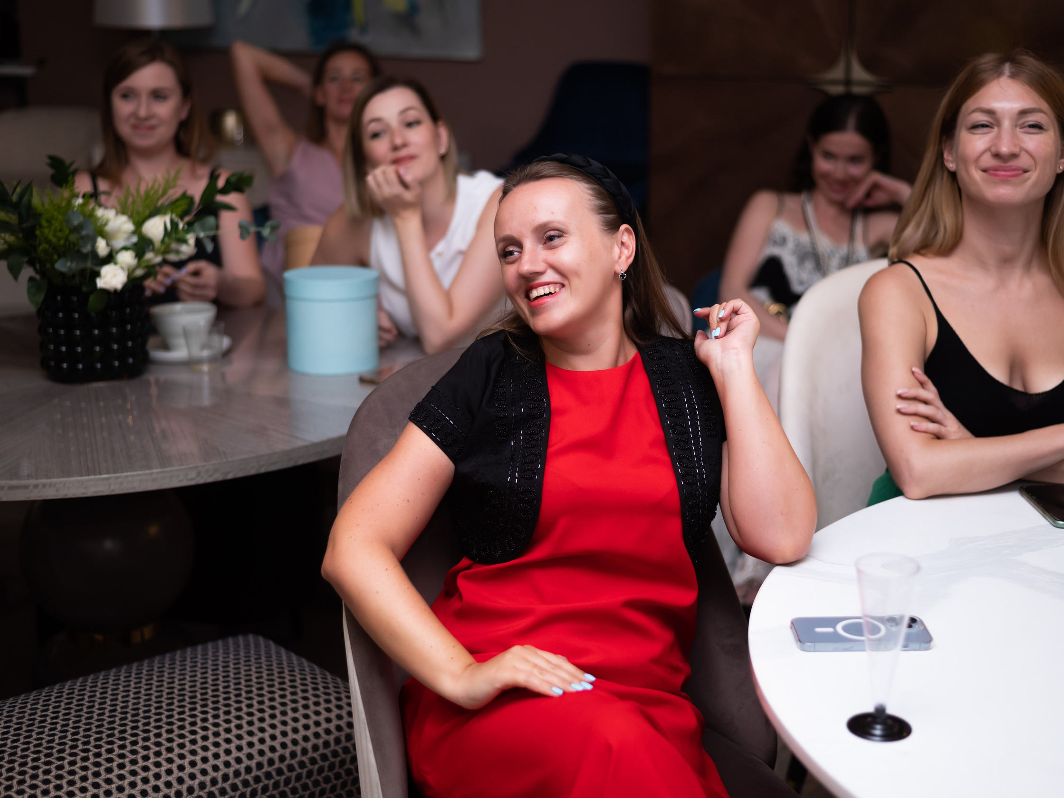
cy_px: 398
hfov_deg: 34.9
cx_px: 562
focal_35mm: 55
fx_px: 1690
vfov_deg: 26.6
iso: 160
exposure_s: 1/200
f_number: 2.2
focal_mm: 50
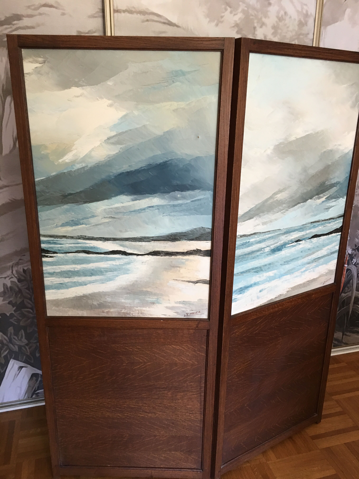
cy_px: 240
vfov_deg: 61.7
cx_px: 180
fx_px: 401
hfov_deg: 48.2
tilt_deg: -19.0
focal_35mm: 29
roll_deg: -0.7
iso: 64
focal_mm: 4.15
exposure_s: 1/17
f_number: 2.2
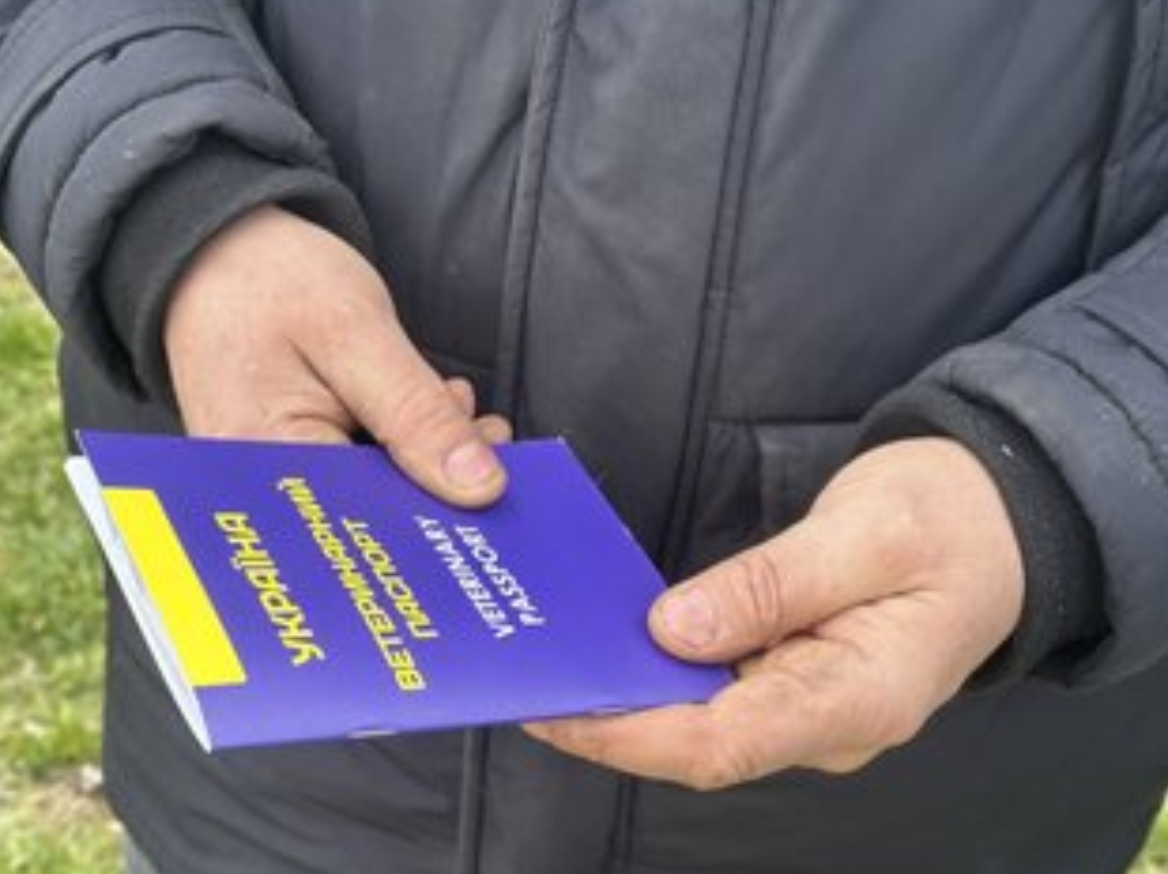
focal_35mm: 62
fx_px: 2090
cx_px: 494
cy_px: 512
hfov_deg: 31.2
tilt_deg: -33.2
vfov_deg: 23.6
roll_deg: +0.1
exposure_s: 1/426
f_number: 1.78
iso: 64
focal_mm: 6.86
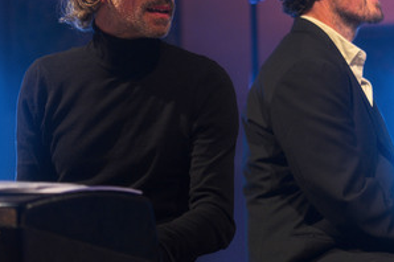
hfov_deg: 19.2
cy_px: 79
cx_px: 264
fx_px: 1159
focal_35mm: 106
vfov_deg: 12.9
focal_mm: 70
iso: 2000
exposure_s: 1/160
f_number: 2.8
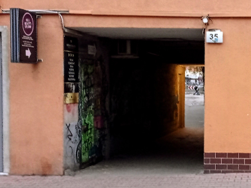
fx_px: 551
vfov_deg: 19.3
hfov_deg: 24.5
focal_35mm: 76
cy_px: 102
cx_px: 253
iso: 764
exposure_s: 1/25
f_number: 1.8
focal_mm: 4.7
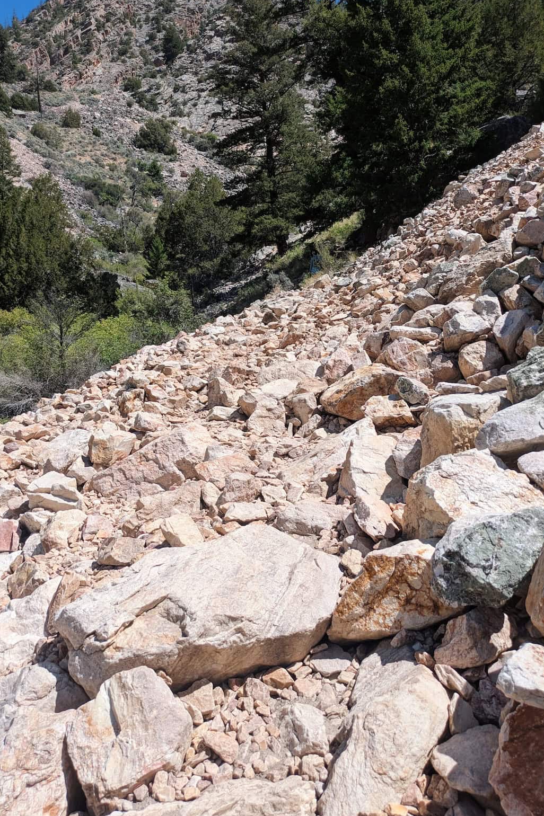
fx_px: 612
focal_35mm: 27
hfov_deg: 47.9
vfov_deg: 67.4
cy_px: 411
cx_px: 267
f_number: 1.9
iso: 47
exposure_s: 1/2222
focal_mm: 5.4
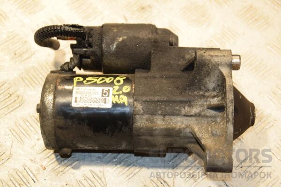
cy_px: 94
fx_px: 585
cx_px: 140
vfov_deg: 18.2
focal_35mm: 75
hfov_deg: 27.0
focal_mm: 50
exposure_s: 1/200
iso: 800
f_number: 5
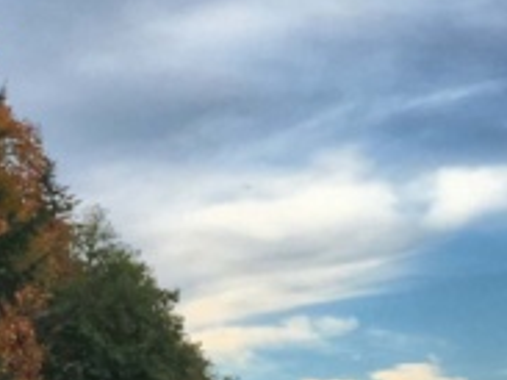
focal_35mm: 162
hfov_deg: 12.1
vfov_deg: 9.1
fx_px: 2371
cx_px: 69
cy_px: 239
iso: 25
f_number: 2.2
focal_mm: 4.15
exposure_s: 1/481
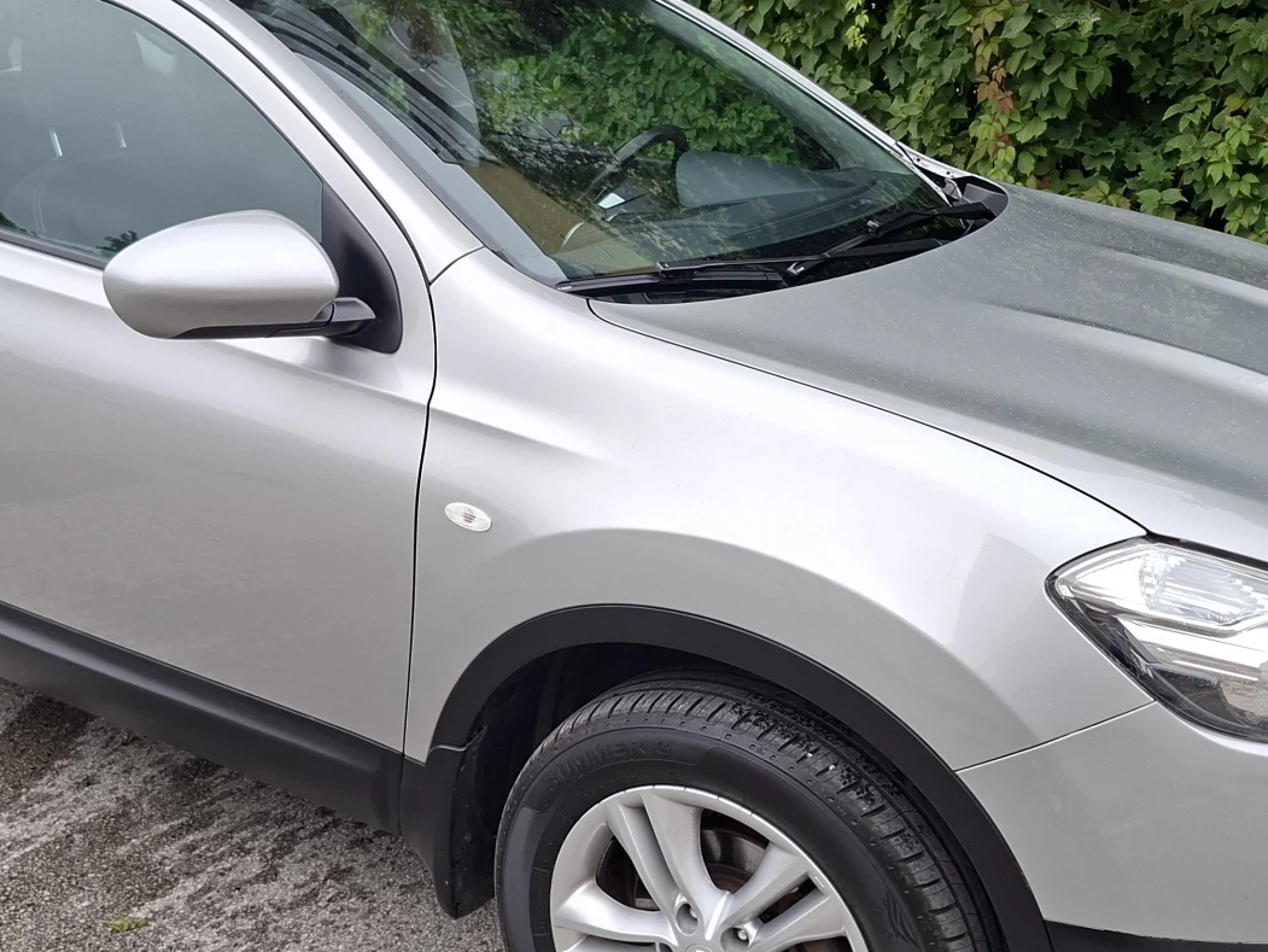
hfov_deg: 44.7
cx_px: 566
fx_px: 1539
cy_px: 436
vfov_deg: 34.3
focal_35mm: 42
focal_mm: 5.54
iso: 40
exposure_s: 1/128
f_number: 1.8
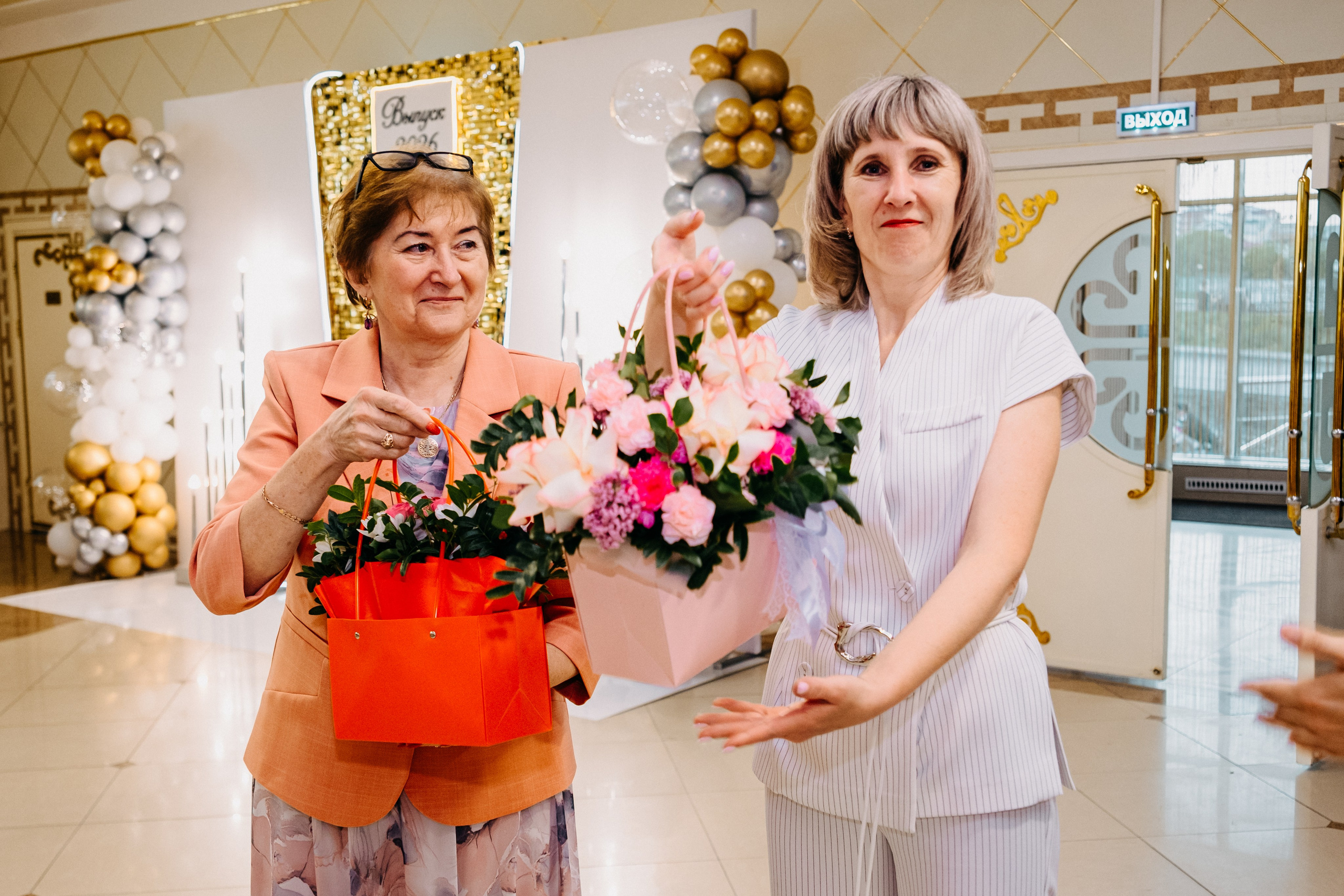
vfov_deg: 32.2
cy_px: 497
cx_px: 665
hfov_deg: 46.9
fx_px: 1548
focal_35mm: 41
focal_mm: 24.5
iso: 1000
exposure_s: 1/125
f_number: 3.2
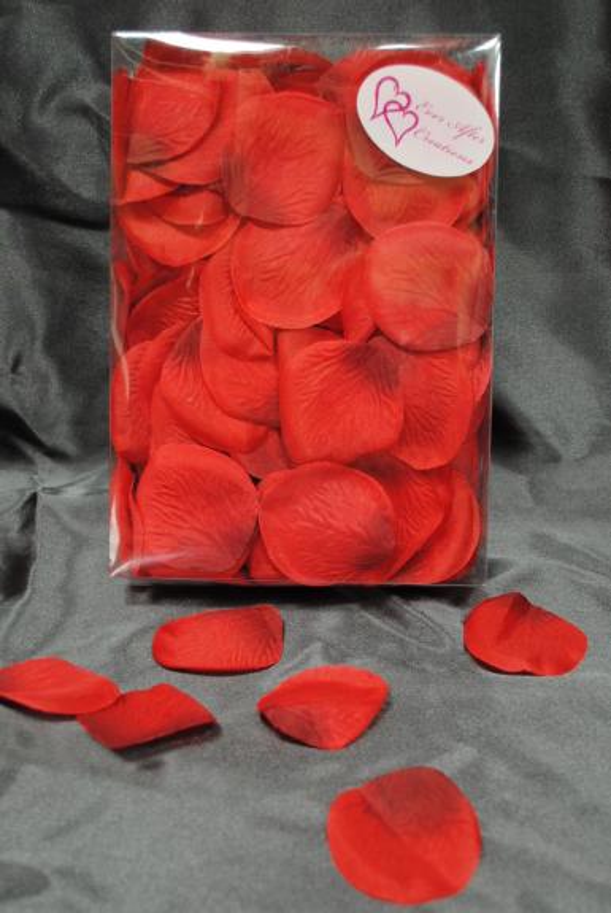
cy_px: 456
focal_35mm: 39
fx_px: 990
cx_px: 306
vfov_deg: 49.5
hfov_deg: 34.3
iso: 560
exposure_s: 1/30
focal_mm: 26
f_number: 4.2
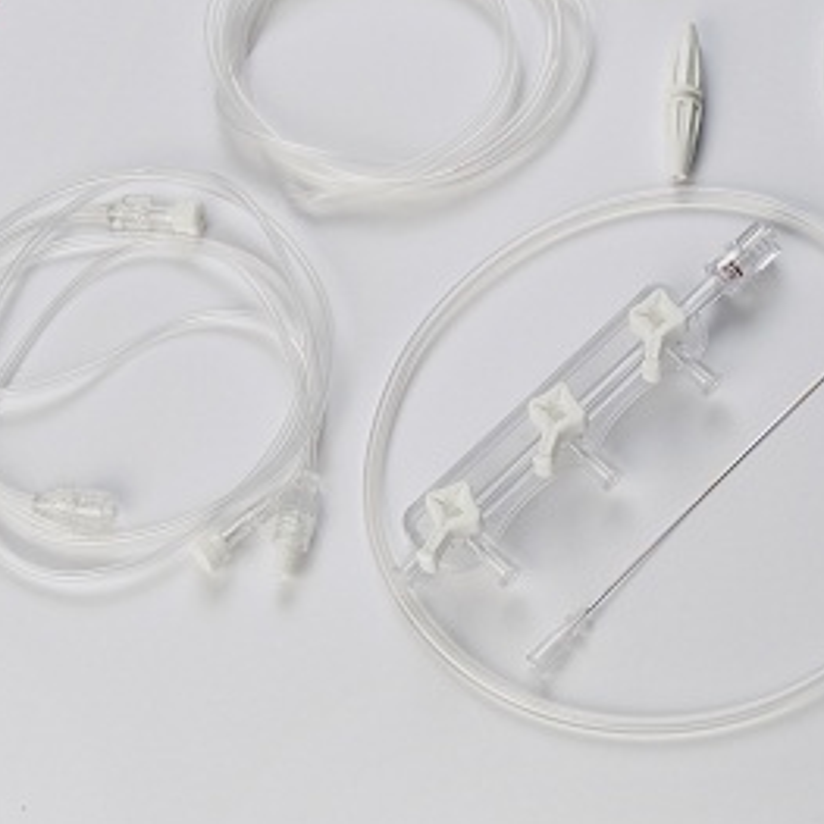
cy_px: 305
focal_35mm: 68
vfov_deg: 25.3
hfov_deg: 24.8
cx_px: 702
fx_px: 1831
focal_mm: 26
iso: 100
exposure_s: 1/125
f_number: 22
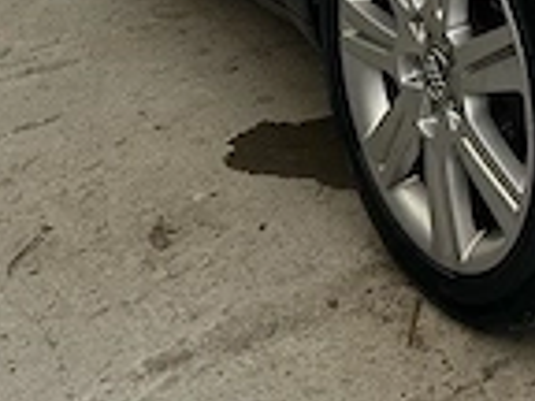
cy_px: -394
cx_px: 568
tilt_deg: -7.5
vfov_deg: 12.9
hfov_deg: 19.0
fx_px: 1546
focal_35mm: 100
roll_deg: -0.1
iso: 80
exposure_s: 1/450
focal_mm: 6.86
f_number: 1.78
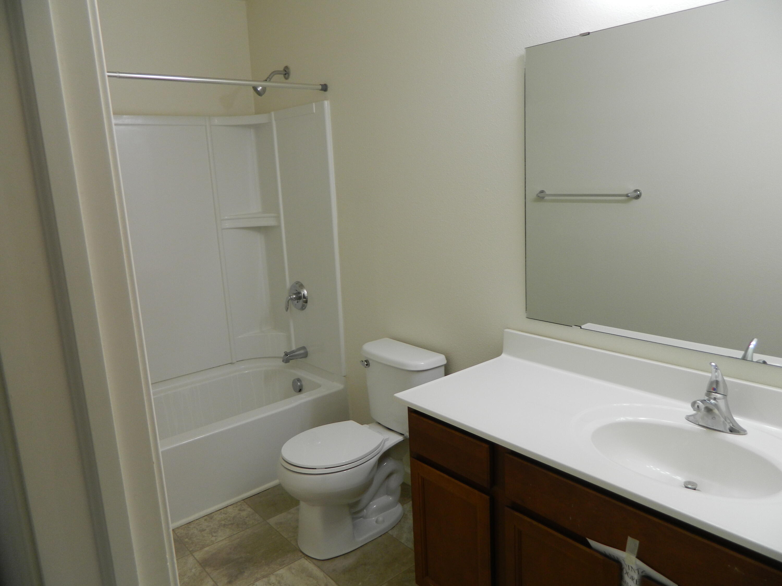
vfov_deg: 54.9
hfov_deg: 69.4
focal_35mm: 25
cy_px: 293
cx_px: 391
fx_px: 565
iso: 80
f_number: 3.1
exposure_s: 1/30
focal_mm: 4.5
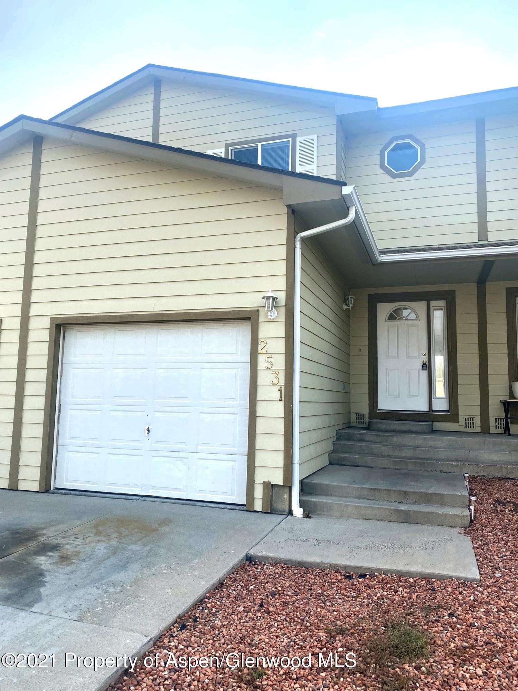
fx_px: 519
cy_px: 346
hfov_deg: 53.0
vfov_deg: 67.3
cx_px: 259
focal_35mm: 26
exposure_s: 1/1377
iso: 32
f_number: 1.8
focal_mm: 4.25
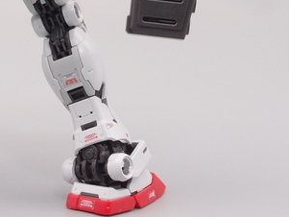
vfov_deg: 10.0
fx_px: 1219
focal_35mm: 146
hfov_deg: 13.3
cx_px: -14
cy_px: -40
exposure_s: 1/5
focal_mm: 11.84
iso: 100
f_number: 8
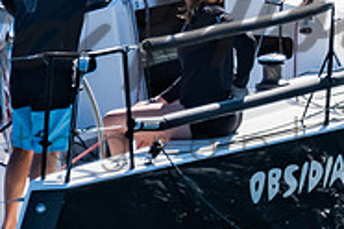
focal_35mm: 1058
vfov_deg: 1.3
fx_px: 10109
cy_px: -274
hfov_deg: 1.9
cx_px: 682
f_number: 6.3
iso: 160
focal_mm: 125
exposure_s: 1/1250
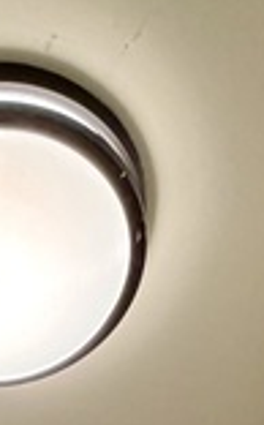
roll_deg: +0.1
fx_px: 1190
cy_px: 1354
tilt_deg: -0.9
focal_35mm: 103
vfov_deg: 10.7
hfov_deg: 12.4
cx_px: -30
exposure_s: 1/120
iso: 200
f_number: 2.2
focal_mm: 2.22
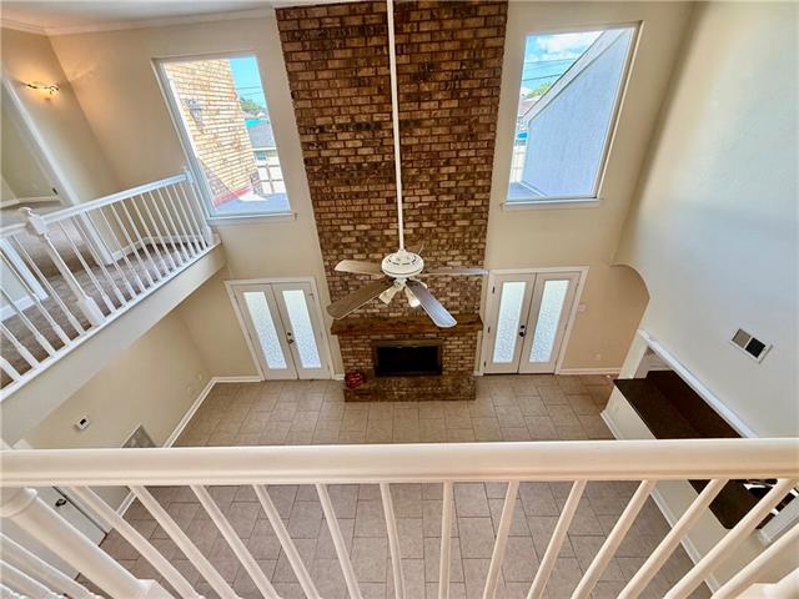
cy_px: 300
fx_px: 323
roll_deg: +3.1
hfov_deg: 102.1
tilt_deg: -30.1
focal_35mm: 14
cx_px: 400
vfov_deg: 85.7
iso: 250
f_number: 2.2
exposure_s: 1/120
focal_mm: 2.22
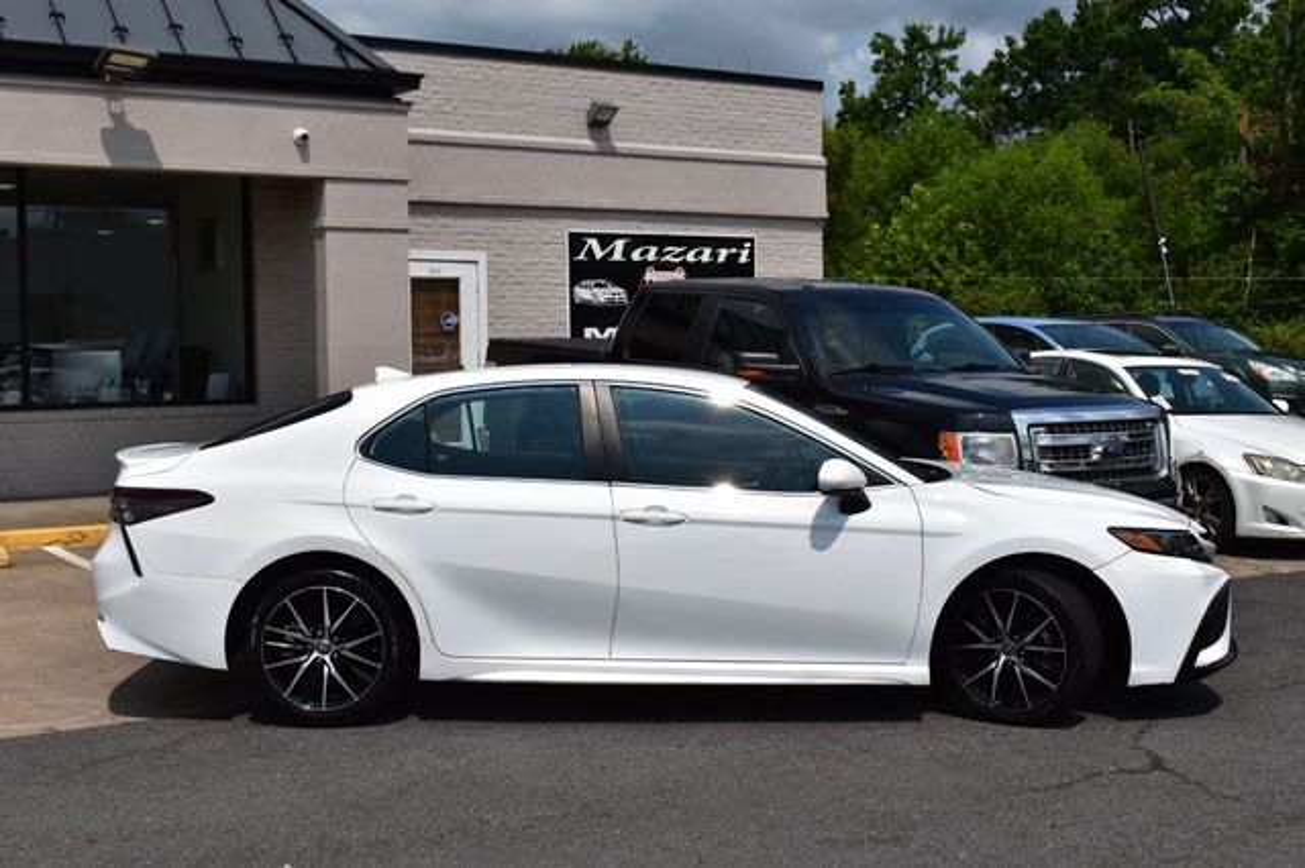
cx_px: 652
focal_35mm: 46
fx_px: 1685
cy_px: 434
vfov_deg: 28.9
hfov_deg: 42.3
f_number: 13
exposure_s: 1/800
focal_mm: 31
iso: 200
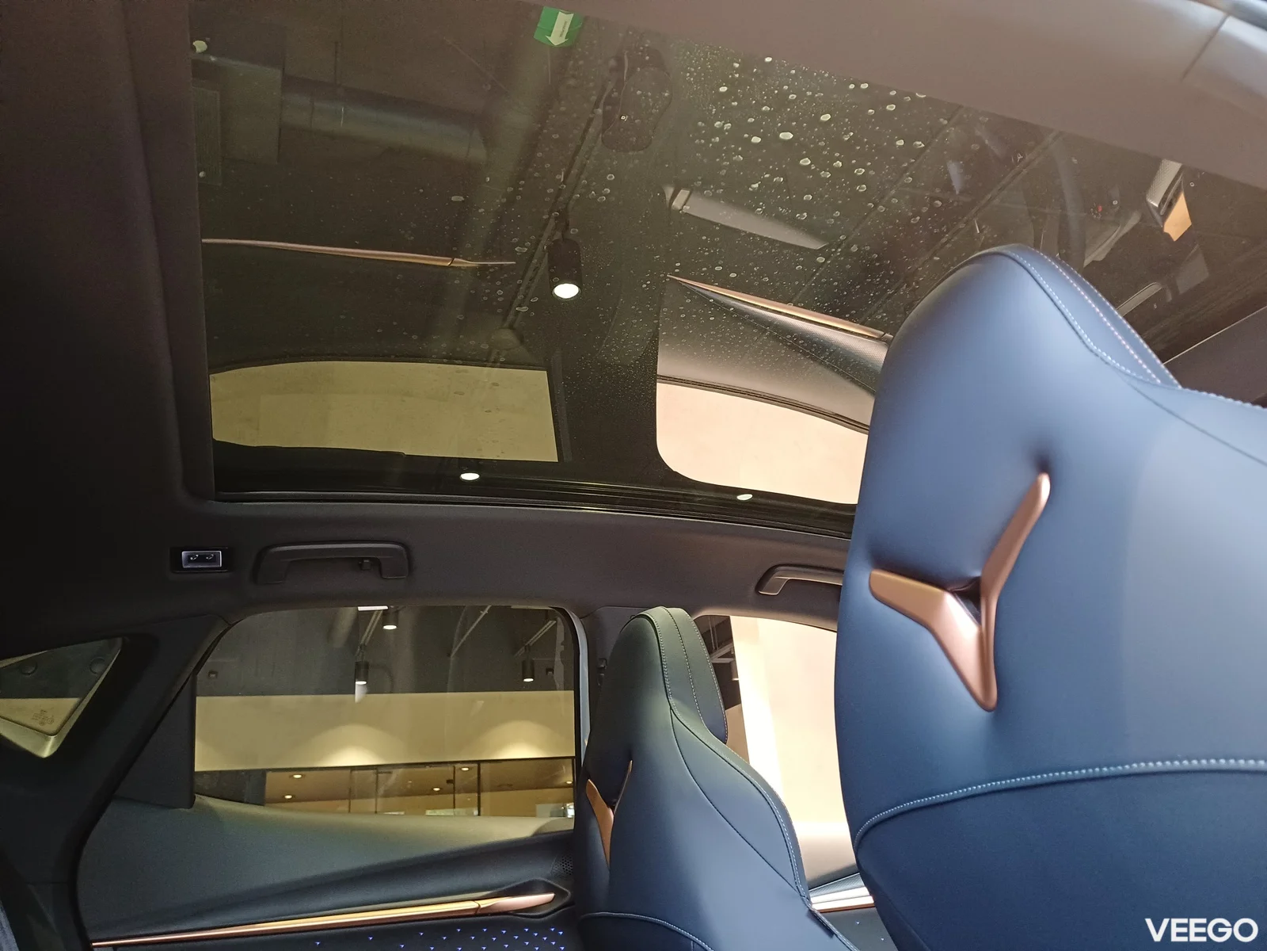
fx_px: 915
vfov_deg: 54.9
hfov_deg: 69.4
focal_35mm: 25
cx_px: 634
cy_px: 476
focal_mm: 4.65
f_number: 1.8
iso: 640
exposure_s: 1/20
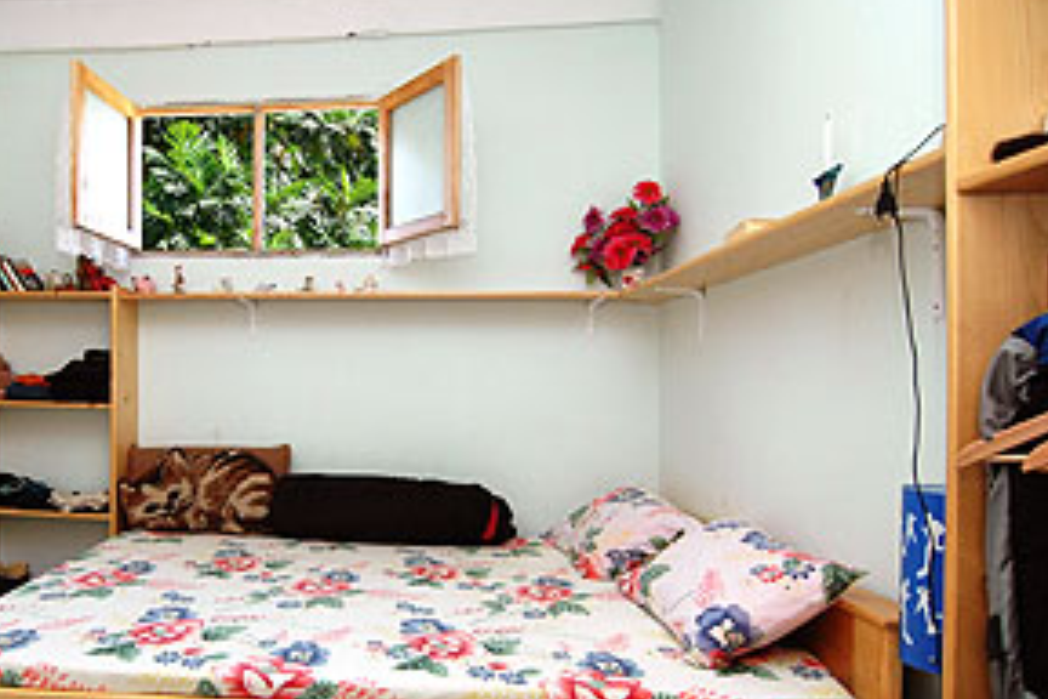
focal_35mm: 25
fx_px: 728
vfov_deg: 50.8
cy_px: 433
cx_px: 331
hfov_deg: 69.0
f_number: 5
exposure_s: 1/100
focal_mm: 12
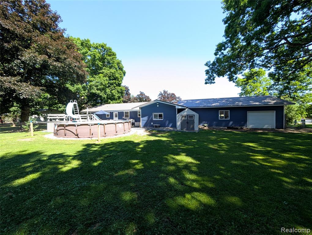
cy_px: 118
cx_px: 156
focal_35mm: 12
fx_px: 108
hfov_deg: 110.5
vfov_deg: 94.6
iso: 48
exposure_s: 1/398
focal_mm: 2.02
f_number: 1.7
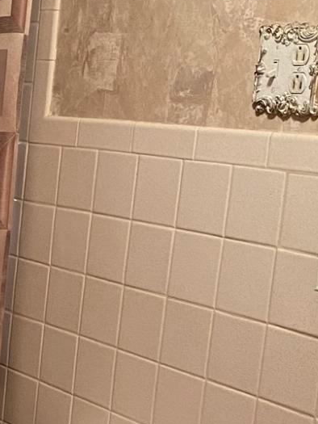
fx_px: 1212
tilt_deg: -10.4
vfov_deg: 19.7
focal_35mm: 99
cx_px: -157
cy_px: 330
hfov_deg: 14.0
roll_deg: -3.7
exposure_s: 1/60
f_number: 1.8
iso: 250
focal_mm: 4.25
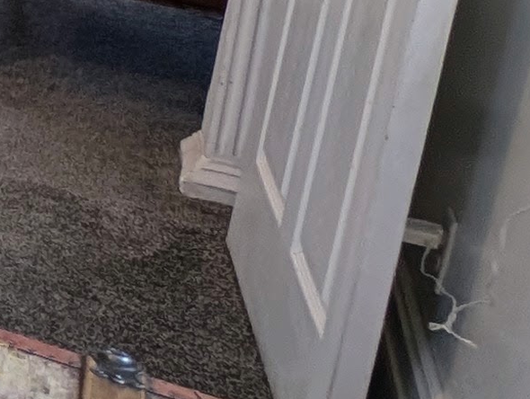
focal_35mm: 83
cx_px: -1147
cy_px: -261
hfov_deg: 10.8
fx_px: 1272
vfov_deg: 15.8
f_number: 1.95
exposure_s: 1/24
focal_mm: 2.23
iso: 54
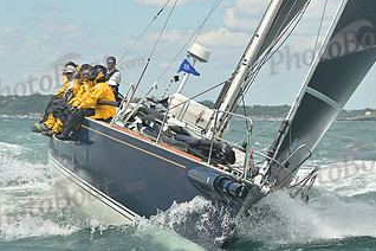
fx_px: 1943
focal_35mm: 186
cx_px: 207
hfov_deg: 11.1
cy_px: 123
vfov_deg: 7.4
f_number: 8
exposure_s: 1/1250
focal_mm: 102
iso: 250
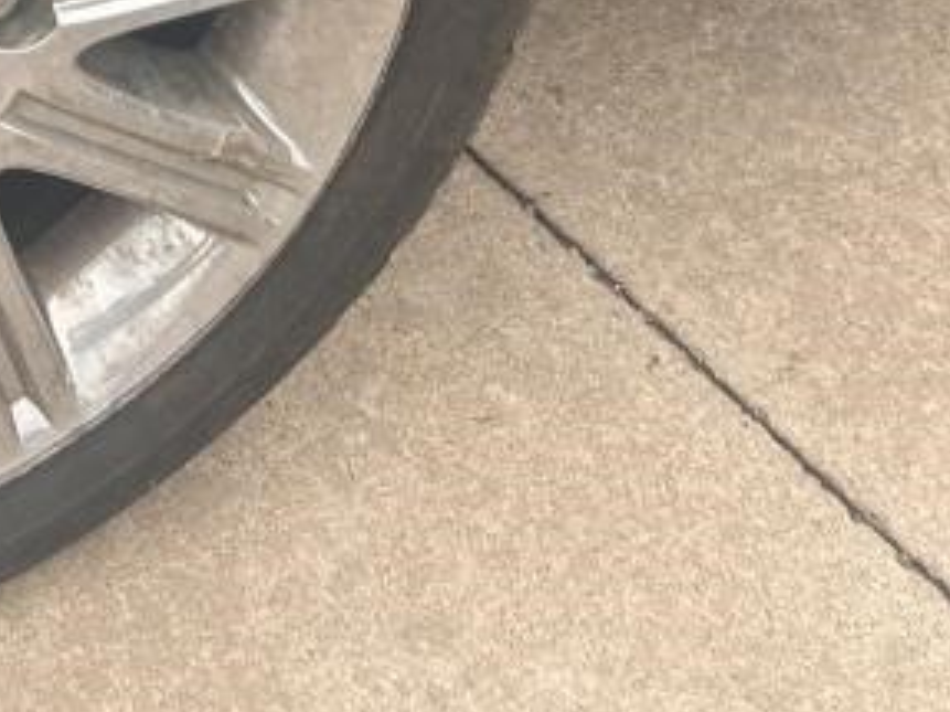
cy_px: -818
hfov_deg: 15.6
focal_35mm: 116
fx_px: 3182
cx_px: -477
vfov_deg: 11.3
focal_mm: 5.7
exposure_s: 1/827
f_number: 1.5
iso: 50
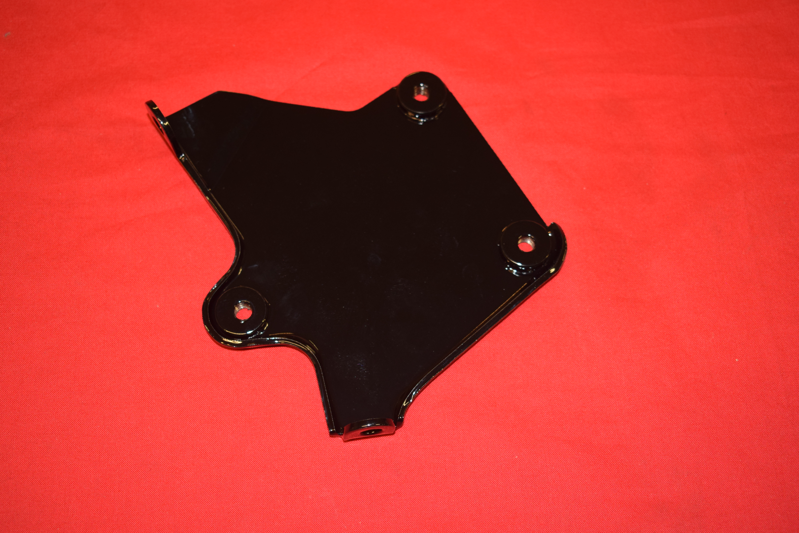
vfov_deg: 29.9
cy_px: 266
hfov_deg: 43.6
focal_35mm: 45
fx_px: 999
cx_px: 400
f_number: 5
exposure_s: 1/80
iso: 500
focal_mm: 30
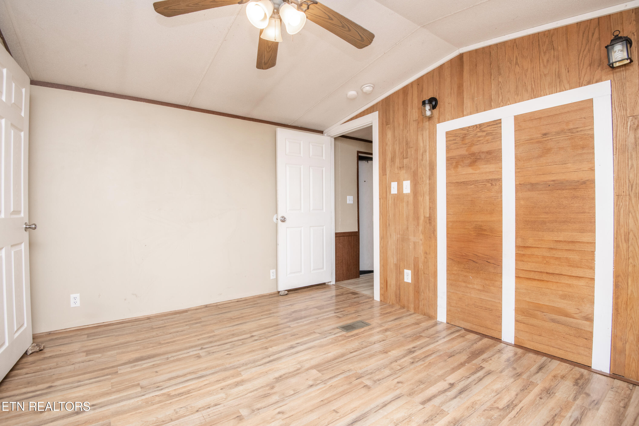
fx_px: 284
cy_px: 213
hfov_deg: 96.7
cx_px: 320
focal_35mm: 16
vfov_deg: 73.7
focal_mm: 16
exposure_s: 1/50
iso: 400
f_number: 9
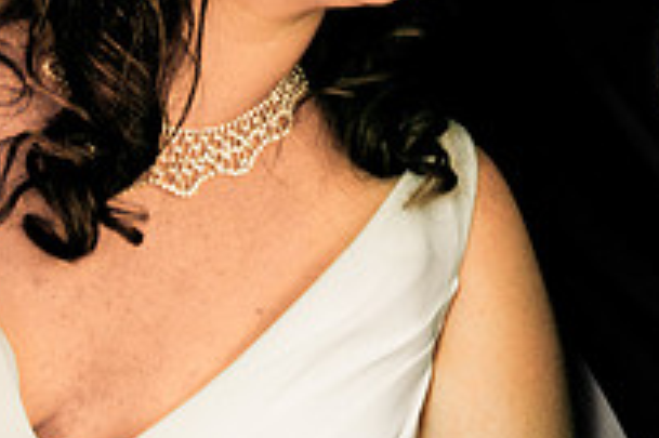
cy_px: -112
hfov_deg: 19.7
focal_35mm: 103
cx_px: 503
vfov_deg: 12.9
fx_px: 1884
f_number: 10
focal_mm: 24
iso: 200
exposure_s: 1/15
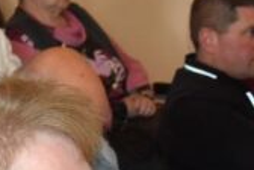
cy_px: 159
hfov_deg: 11.5
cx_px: -204
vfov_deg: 8.3
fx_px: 1164
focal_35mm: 165
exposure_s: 1/160
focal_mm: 18
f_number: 3.5
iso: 800
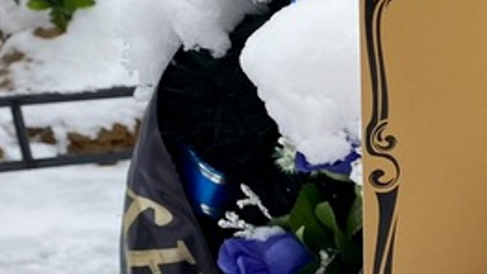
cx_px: 613
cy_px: 196
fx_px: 1111
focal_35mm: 86
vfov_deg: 14.0
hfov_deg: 22.4
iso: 32
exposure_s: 1/136
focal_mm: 4.25
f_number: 1.8
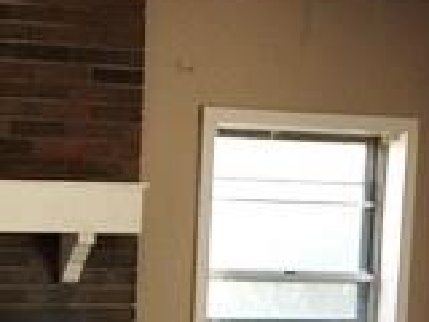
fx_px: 1438
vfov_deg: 12.6
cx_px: 0
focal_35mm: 116
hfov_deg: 16.6
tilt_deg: -6.0
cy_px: 346
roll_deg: -2.8
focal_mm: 4.15
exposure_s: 1/30
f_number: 2.2
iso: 200
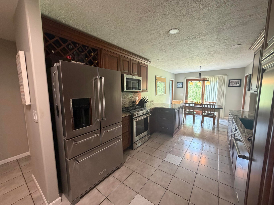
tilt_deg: -6.7
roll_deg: +1.1
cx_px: 137
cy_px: 102
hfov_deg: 102.1
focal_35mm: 14
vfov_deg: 85.7
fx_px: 111
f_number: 2.2
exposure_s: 1/60
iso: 400
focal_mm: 2.22
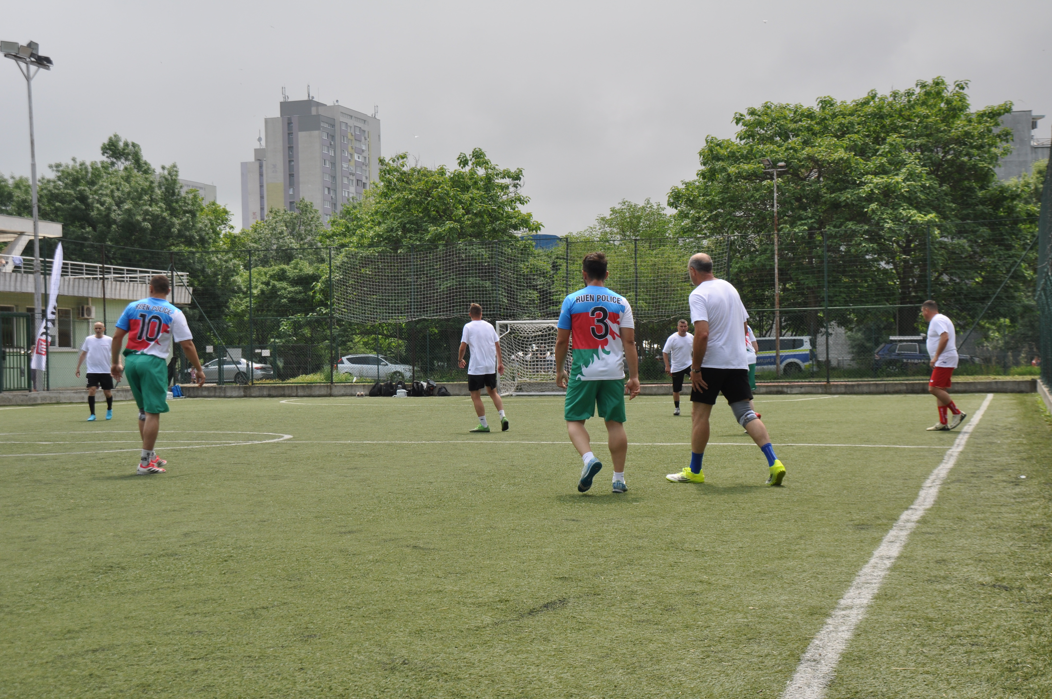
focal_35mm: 52
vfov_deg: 25.7
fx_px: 1532
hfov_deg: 37.9
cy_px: 350
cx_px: 526
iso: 200
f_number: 9
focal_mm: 35
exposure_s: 1/320
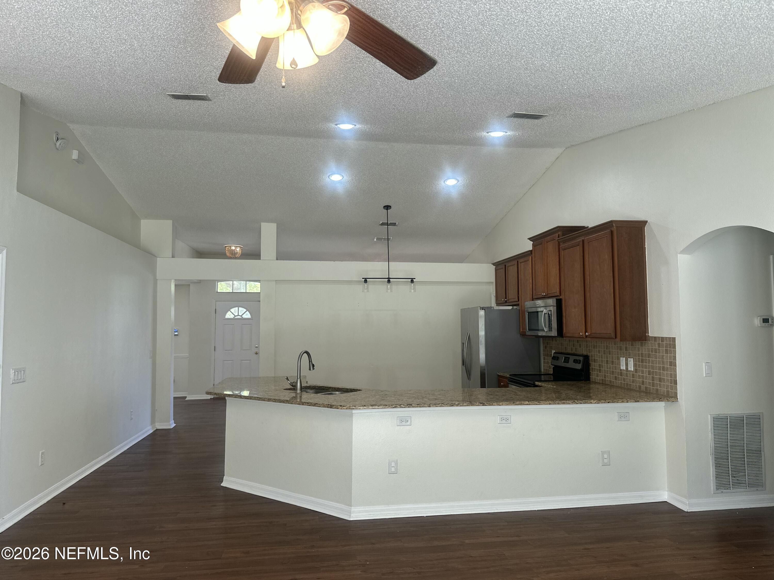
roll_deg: -0.3
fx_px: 537
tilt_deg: +4.6
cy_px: 290
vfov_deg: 56.8
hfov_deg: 71.6
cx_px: 387
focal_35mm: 24
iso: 100
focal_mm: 6.86
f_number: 1.78
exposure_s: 1/120
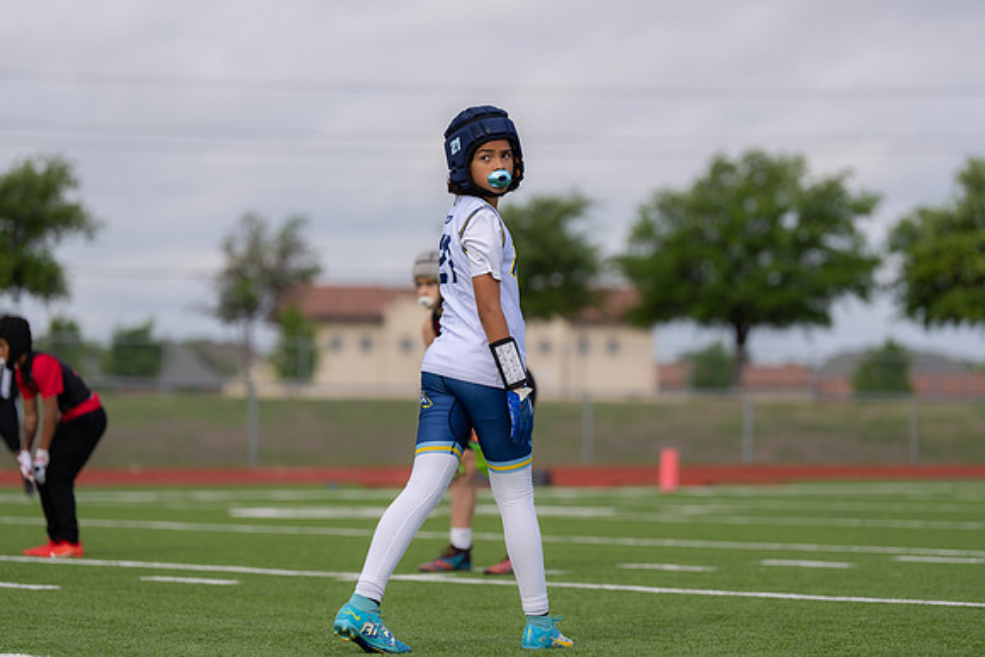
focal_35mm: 138
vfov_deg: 9.9
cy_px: 328
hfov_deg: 14.9
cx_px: 492
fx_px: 3777
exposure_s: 1/1600
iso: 100
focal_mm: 138
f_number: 2.8
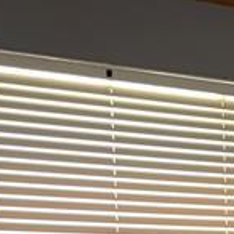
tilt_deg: -8.2
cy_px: 410
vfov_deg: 11.0
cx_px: 721
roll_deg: -1.5
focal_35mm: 149
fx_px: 1140
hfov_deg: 9.2
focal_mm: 6.76
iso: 64
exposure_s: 1/31
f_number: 1.78
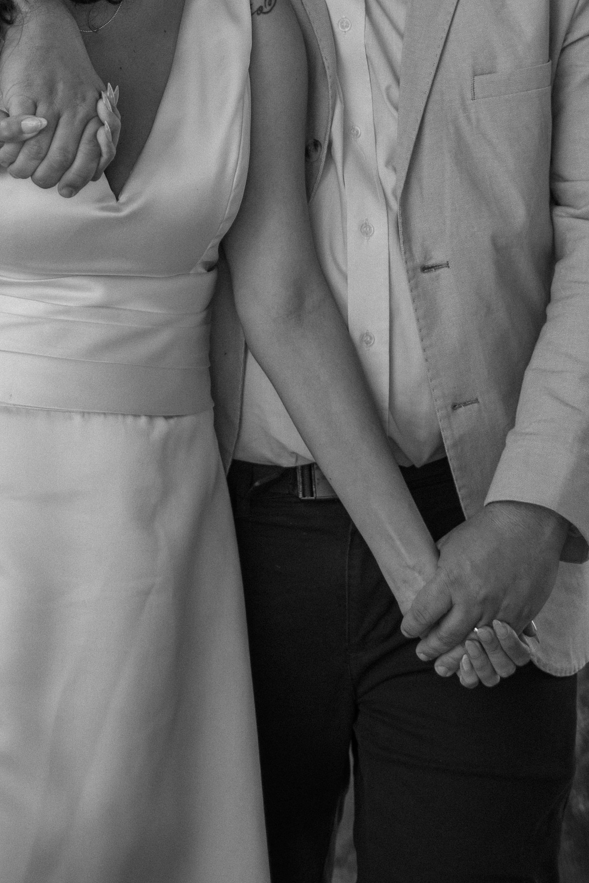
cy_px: -27
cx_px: 175
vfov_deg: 11.5
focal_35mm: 177
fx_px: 4343
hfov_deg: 7.8
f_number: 1.4
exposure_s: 1/320
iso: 100
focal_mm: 56
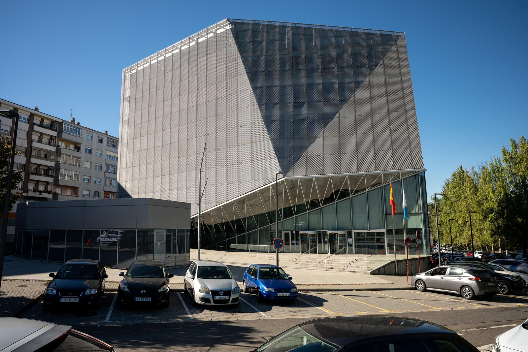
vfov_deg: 53.1
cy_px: 176
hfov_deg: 73.7
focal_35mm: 24
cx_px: 264
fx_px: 352
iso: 32
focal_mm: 24
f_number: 7.1
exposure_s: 1/200
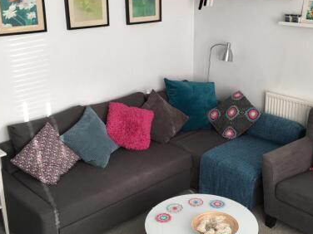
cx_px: 179
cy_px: 103
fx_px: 407
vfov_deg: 32.2
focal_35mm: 45
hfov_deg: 42.0
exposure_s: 1/33
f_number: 2.2
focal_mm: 4.15
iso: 32
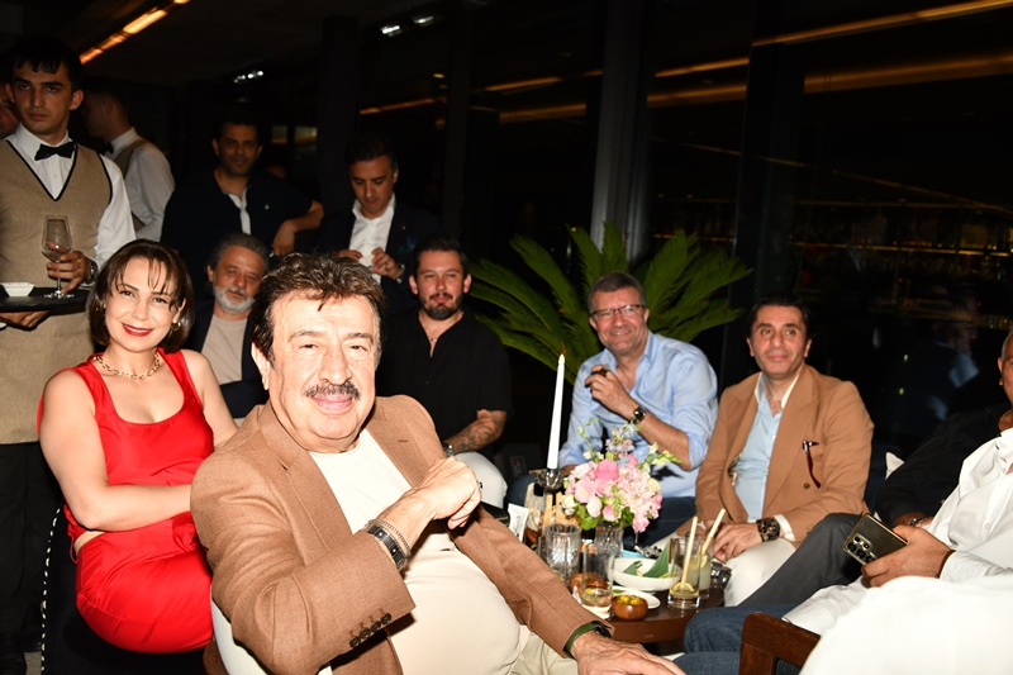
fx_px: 1069
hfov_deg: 50.7
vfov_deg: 35.0
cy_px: 338
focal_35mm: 38
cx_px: 506
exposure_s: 1/200
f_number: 5.6
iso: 640
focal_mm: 38
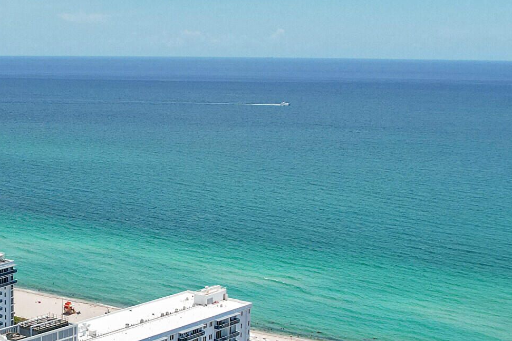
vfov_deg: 19.8
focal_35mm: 68
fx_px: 967
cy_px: 278
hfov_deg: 28.8
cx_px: 84
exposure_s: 1/5000
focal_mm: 8.38
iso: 150
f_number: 2.8
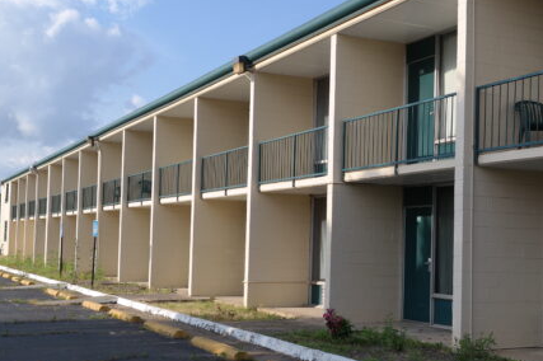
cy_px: 197
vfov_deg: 25.0
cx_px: 342
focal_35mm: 54
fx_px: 814
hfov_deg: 36.7
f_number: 5.6
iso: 100
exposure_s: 1/250
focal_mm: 20
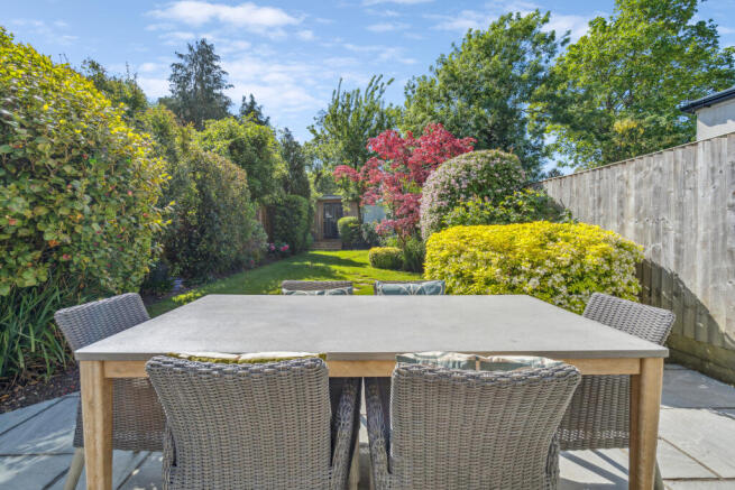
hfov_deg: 96.7
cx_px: 368
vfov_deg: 73.8
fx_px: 327
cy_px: 245
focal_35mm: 16
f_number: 8
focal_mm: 16
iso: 200
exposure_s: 1/400
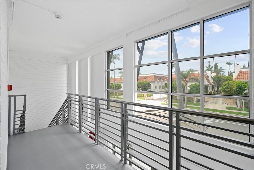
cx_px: 127
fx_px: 113
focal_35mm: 16
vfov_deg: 73.8
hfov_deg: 96.7
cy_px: 85
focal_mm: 16
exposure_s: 1/15
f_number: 4
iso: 250
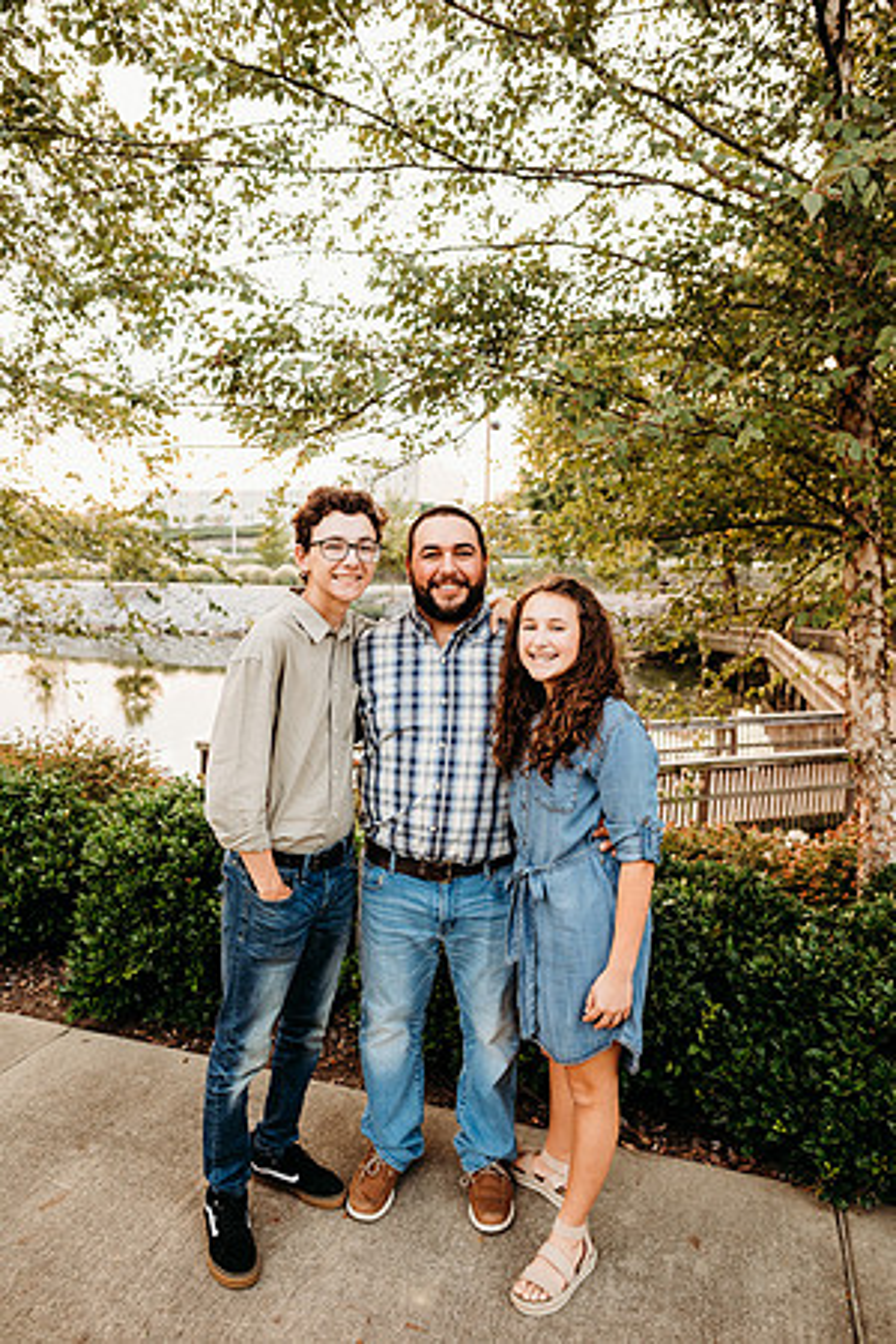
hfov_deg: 53.1
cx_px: 448
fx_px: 896
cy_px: 672
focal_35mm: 24
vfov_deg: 73.7
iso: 500
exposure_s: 1/200
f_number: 3.2
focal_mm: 24
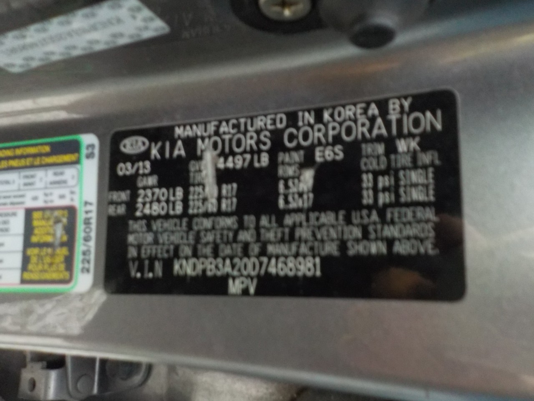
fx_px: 463
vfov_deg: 46.8
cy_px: 200
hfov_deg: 60.0
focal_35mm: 30
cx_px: 267
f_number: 3.3
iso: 560
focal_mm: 4.1
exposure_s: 1/15
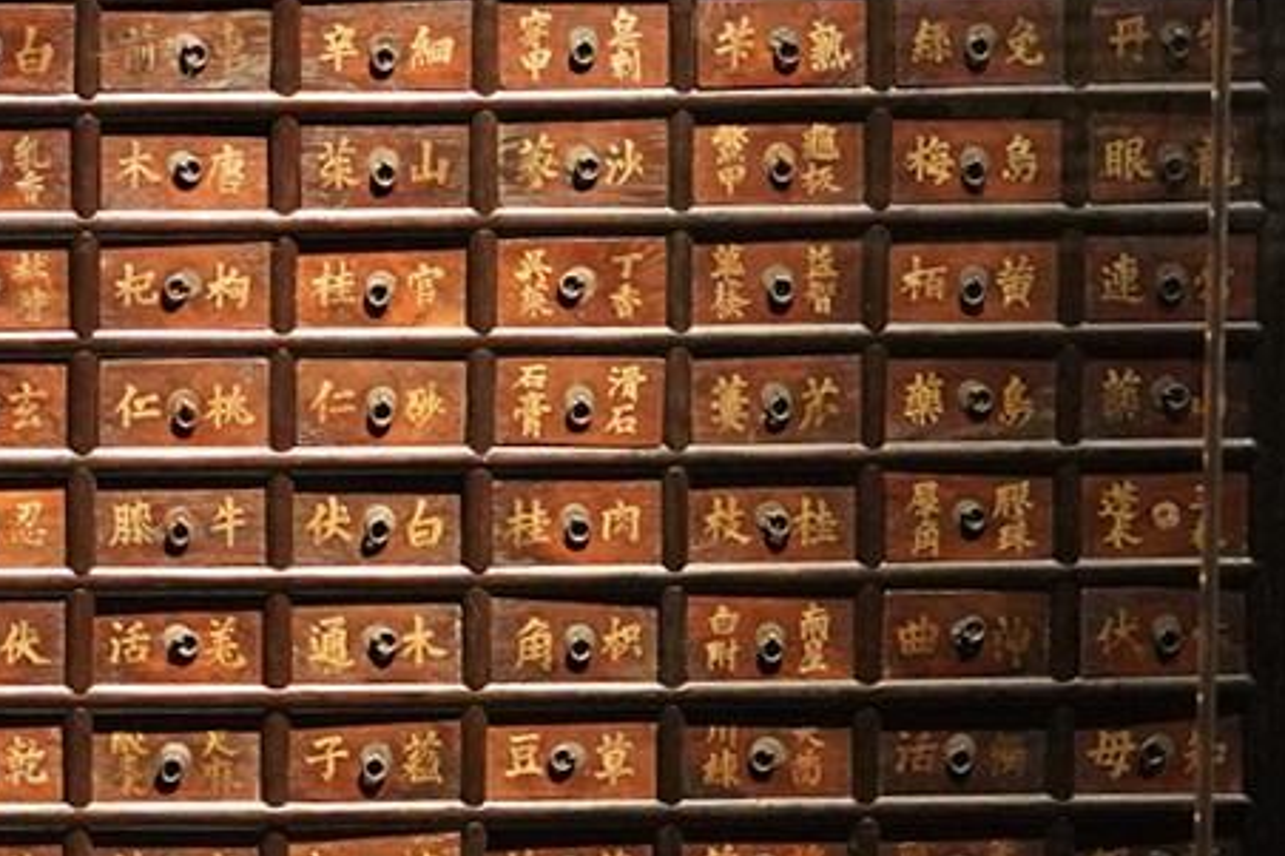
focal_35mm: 155
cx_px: -1222
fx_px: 5530
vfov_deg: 8.8
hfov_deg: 11.9
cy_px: 307
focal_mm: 35
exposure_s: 1/80
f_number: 2.8
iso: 6400
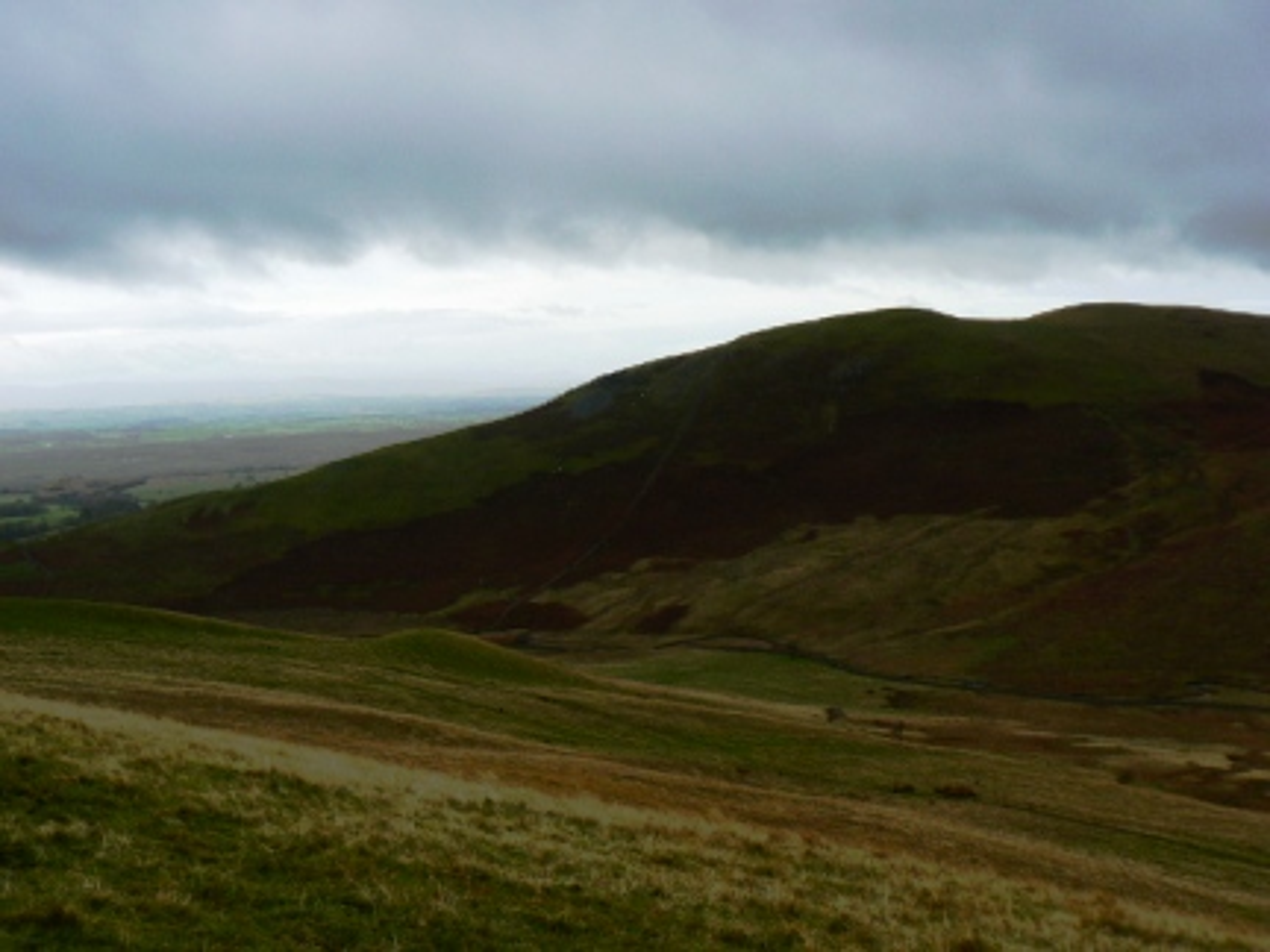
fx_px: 1321
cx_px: 635
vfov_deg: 39.7
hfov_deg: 51.4
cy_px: 476
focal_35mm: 36
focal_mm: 6
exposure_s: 1/200
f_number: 5.6
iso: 80
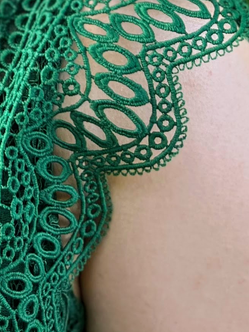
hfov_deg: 11.5
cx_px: -170
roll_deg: -1.5
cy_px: -234
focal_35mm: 121
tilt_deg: -10.0
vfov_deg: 14.6
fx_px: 1160
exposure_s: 1/205
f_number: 1.5
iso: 50
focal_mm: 5.7
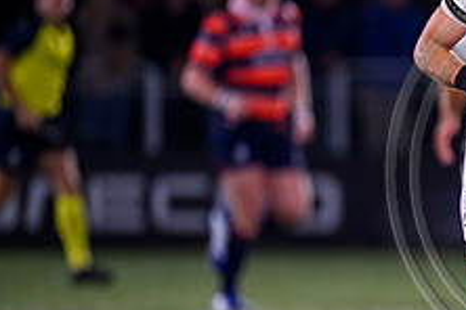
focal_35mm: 1462
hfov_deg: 1.4
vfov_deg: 0.9
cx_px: 602
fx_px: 18923
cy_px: 171
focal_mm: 560
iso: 8000
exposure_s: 1/1600
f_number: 4
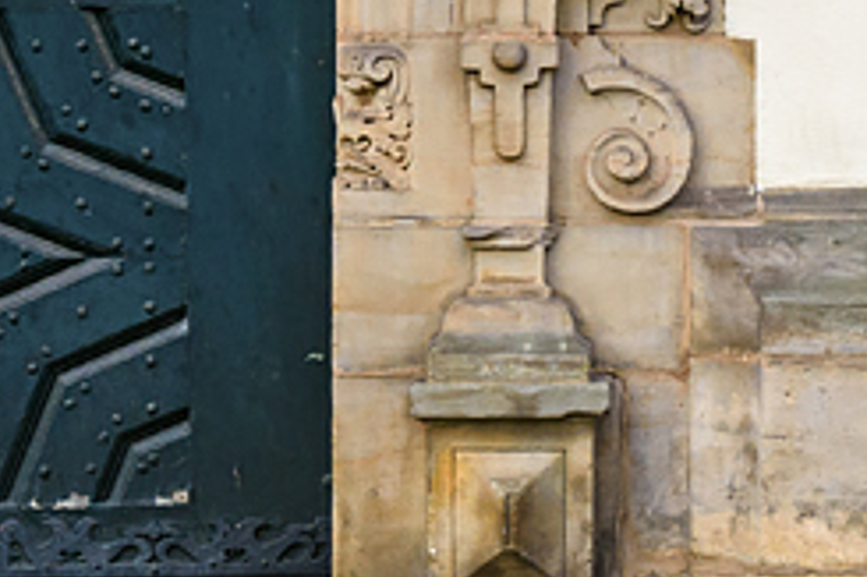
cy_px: -11
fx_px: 4958
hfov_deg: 10.0
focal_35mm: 206
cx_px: 743
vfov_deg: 6.6
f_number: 7.1
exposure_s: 1/100
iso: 200
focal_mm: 28
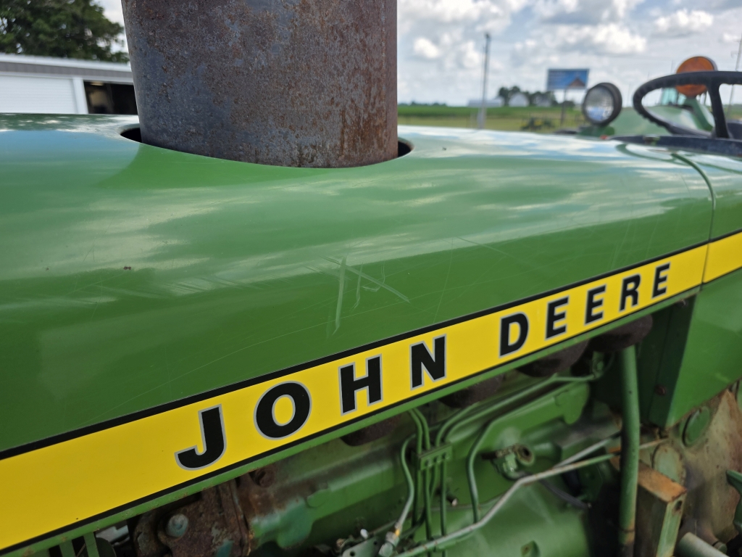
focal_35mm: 23
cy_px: 278
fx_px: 493
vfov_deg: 58.9
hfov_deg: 73.9
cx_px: 371
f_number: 1.7
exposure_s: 1/2579
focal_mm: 6.3
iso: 80
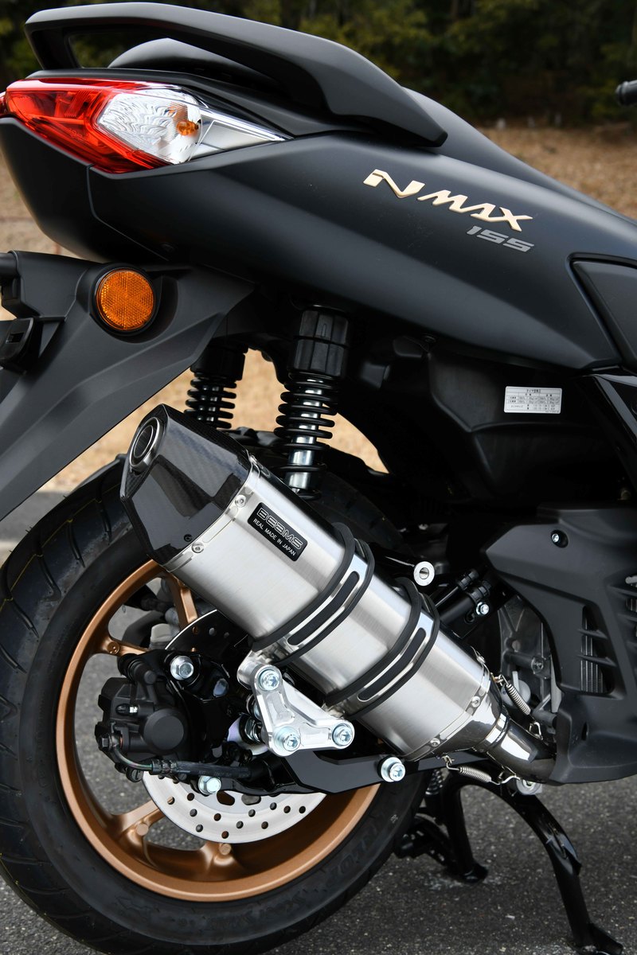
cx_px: 318
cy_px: 478
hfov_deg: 28.1
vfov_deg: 41.1
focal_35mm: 48
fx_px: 1274
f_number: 9
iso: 500
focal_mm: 48
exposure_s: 1/400
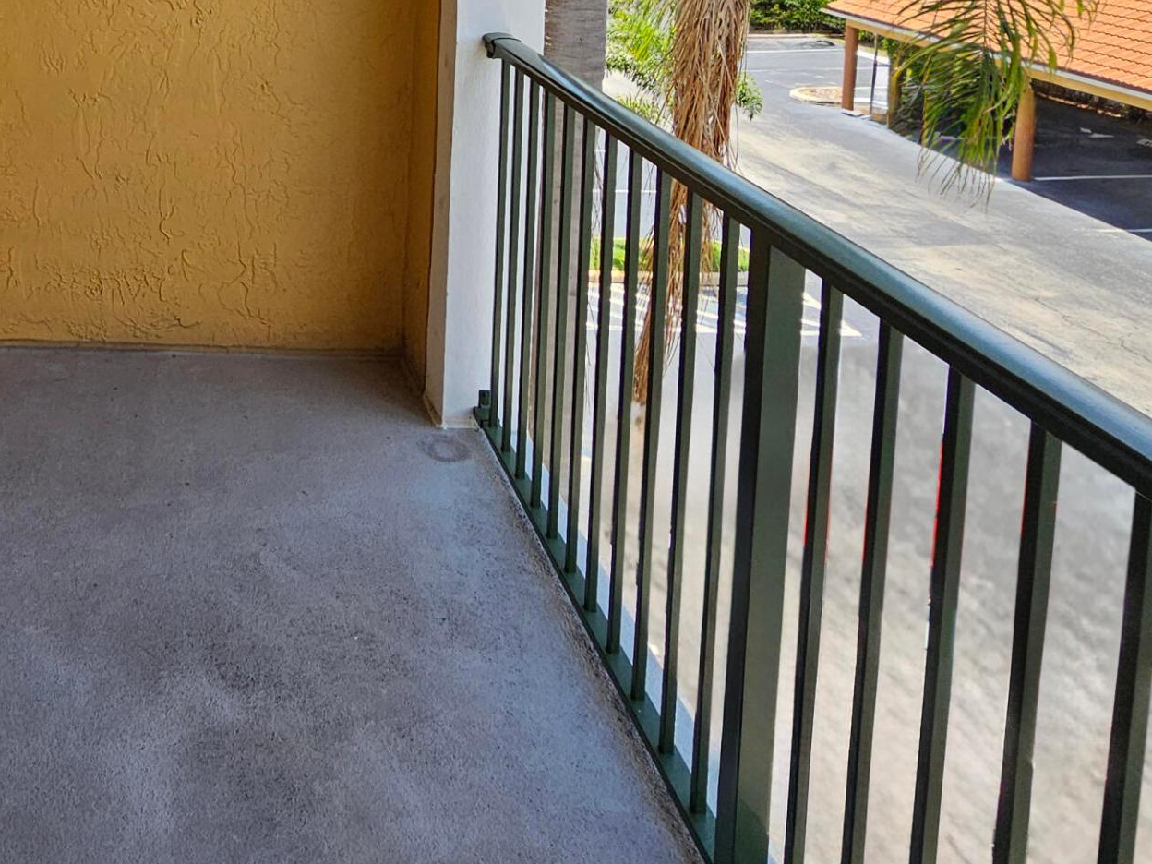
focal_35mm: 30
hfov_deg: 53.5
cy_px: -30
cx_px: 144
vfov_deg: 40.1
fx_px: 998
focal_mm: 2.2
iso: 64
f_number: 2.2
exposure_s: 1/838
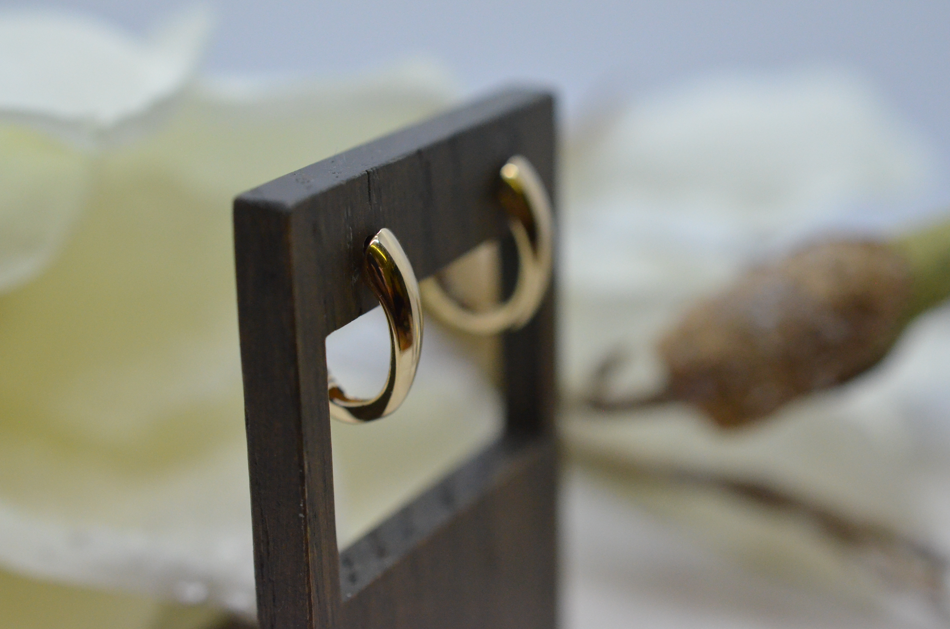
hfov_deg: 32.9
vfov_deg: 22.2
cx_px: 471
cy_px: 312
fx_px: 1606
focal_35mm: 61
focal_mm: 40
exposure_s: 1/2000
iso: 3200
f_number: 5
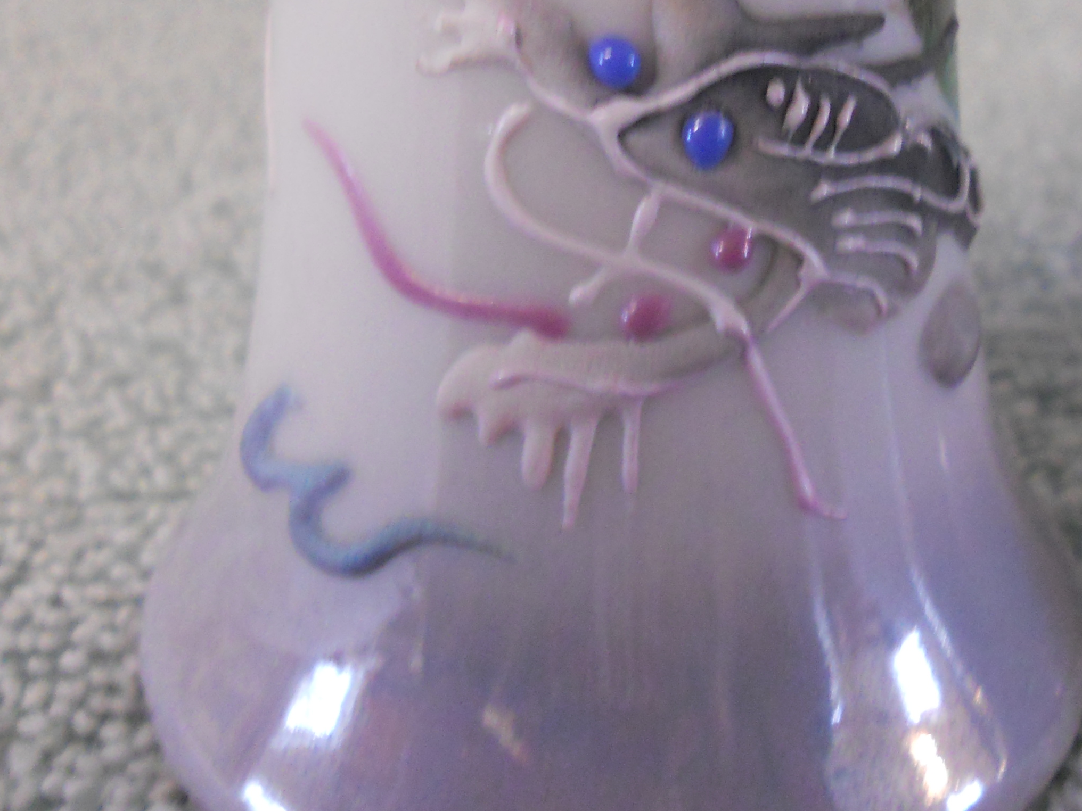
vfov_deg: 23.0
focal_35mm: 63
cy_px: 168
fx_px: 1969
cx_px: 628
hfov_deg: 30.7
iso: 400
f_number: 3.5
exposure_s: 1/20
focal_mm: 5.8
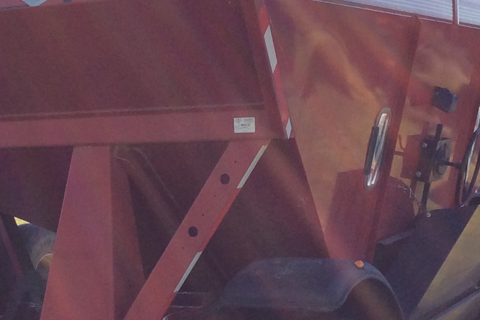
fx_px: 1293
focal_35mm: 97
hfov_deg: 20.7
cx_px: 77
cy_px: 182
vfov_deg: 14.1
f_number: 2.4
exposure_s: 1/724
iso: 32
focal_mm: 3.3
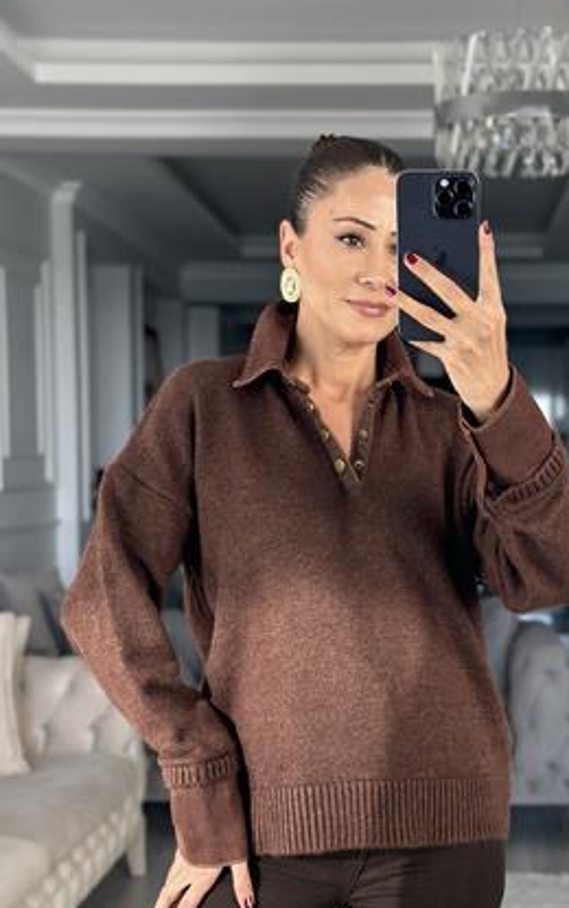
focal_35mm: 62
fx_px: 1536
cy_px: 492
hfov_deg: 20.9
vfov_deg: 32.9
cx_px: 363
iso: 80
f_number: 1.78
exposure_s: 1/235
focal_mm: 6.86
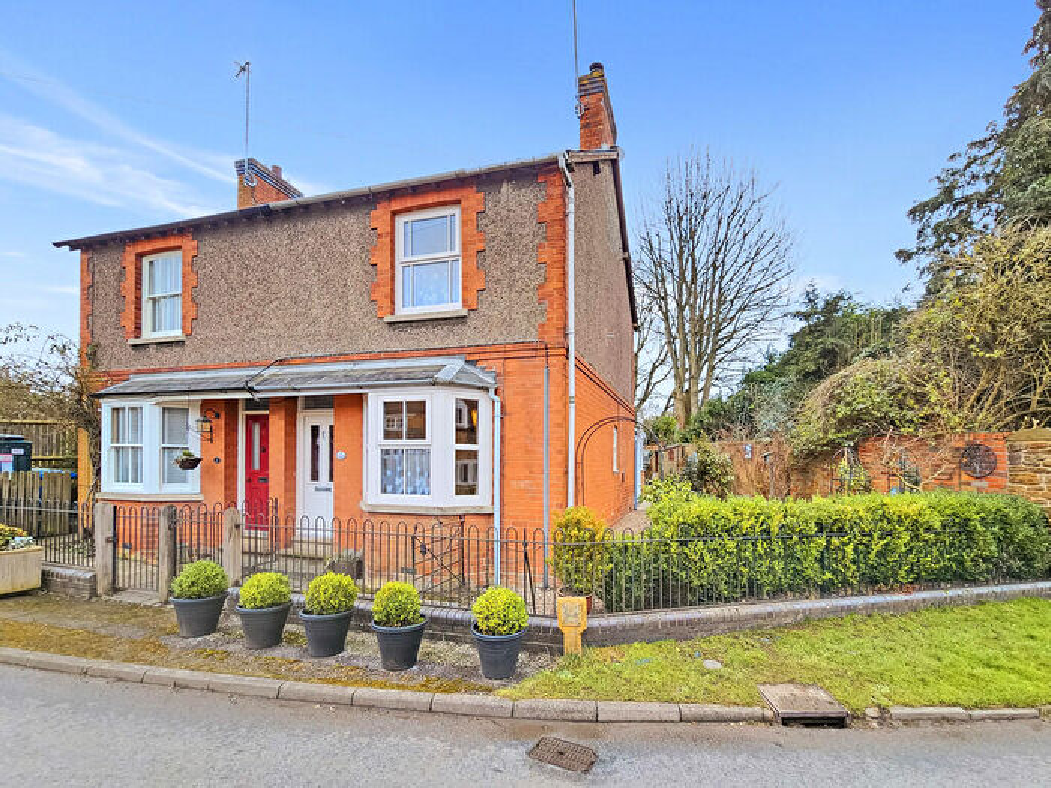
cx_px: 526
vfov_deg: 89.9
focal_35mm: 13
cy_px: 394
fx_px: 395
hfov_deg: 106.2
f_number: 2.2
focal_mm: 2.2
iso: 200
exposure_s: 1/370
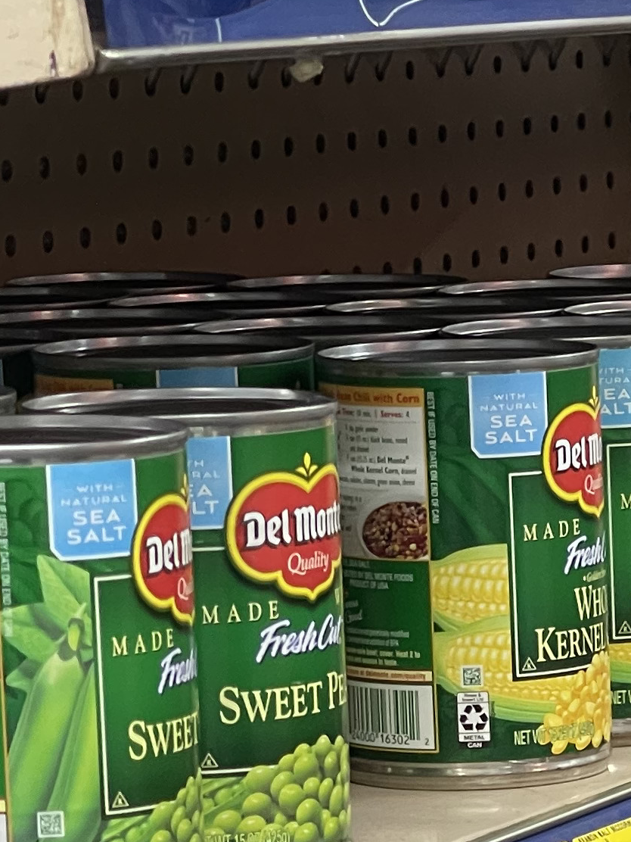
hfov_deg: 6.3
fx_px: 5639
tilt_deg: -11.5
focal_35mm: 232
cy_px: 971
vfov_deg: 8.5
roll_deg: +0.8
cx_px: 1058
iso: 250
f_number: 2.2
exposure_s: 1/60
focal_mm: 7.5
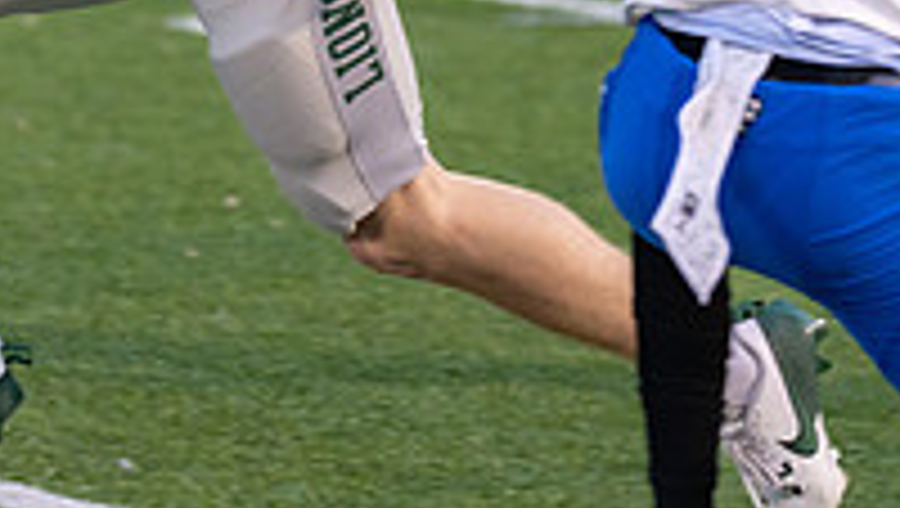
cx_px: -3
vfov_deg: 2.4
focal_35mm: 513
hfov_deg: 4.2
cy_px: -296
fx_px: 12256
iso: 1000
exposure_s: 1/1000
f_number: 2.8
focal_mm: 125
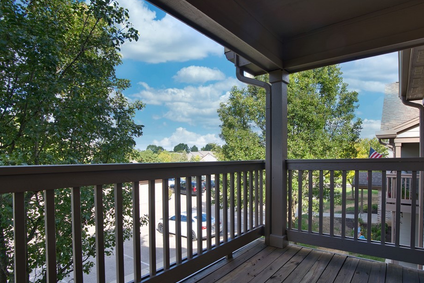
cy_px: 163
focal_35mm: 19
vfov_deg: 64.2
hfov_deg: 86.2
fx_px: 224
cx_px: 247
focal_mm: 16
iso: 100
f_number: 10
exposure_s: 1/40
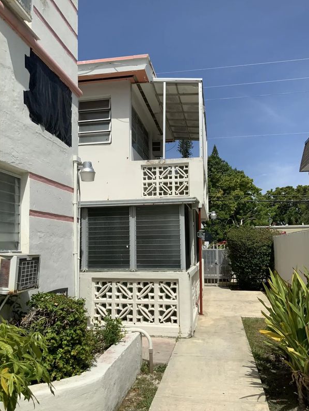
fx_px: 369
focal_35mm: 31
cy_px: 210
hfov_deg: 45.5
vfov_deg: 58.3
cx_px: 153
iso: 20
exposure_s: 1/4065
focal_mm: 3
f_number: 1.8
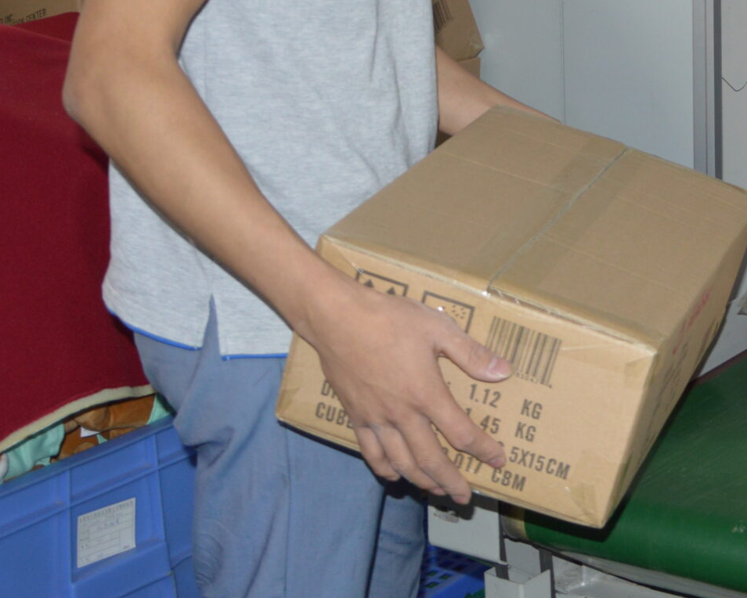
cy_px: -37
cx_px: 909
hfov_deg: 21.3
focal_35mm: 83
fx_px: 1836
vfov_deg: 17.9
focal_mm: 22
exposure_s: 1/30
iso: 400
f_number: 3.8
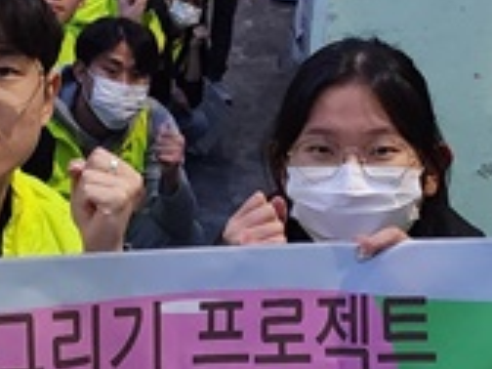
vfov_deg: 10.8
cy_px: 211
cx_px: 158
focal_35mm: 137
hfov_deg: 14.4
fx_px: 1947
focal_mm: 6.4
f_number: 1.8
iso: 1600
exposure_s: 1/24
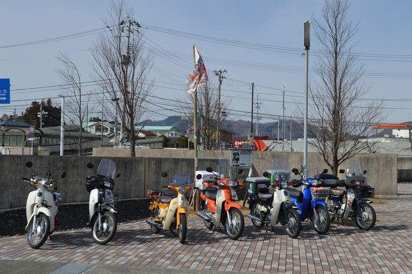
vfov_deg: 28.0
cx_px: 206
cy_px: 137
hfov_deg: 41.2
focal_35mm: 48
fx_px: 549
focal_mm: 32
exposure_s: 1/250
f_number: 8
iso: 100
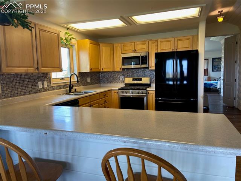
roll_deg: +1.3
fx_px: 181
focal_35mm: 26
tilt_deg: -6.0
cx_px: 120
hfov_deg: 67.3
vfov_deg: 53.0
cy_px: 90
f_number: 1.8
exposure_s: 1/120
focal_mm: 4.25
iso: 80
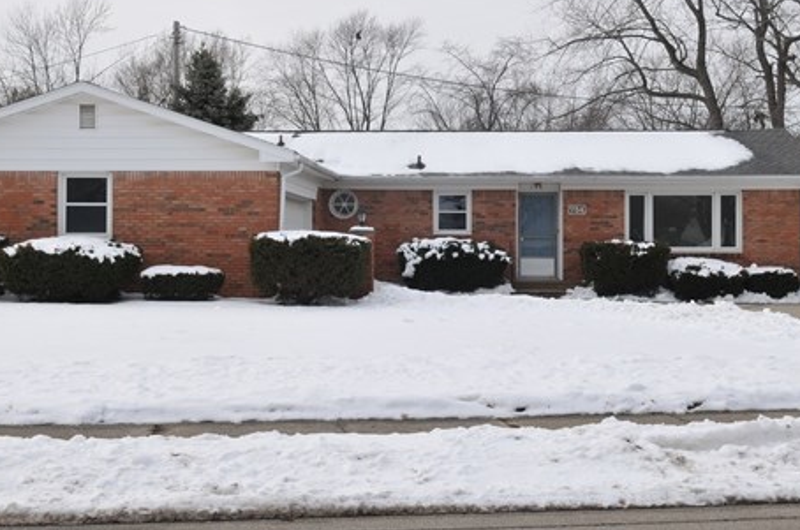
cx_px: 428
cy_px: 235
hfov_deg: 36.3
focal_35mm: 55
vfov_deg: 24.5
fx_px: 1220
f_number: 8
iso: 400
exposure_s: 1/800
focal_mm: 26
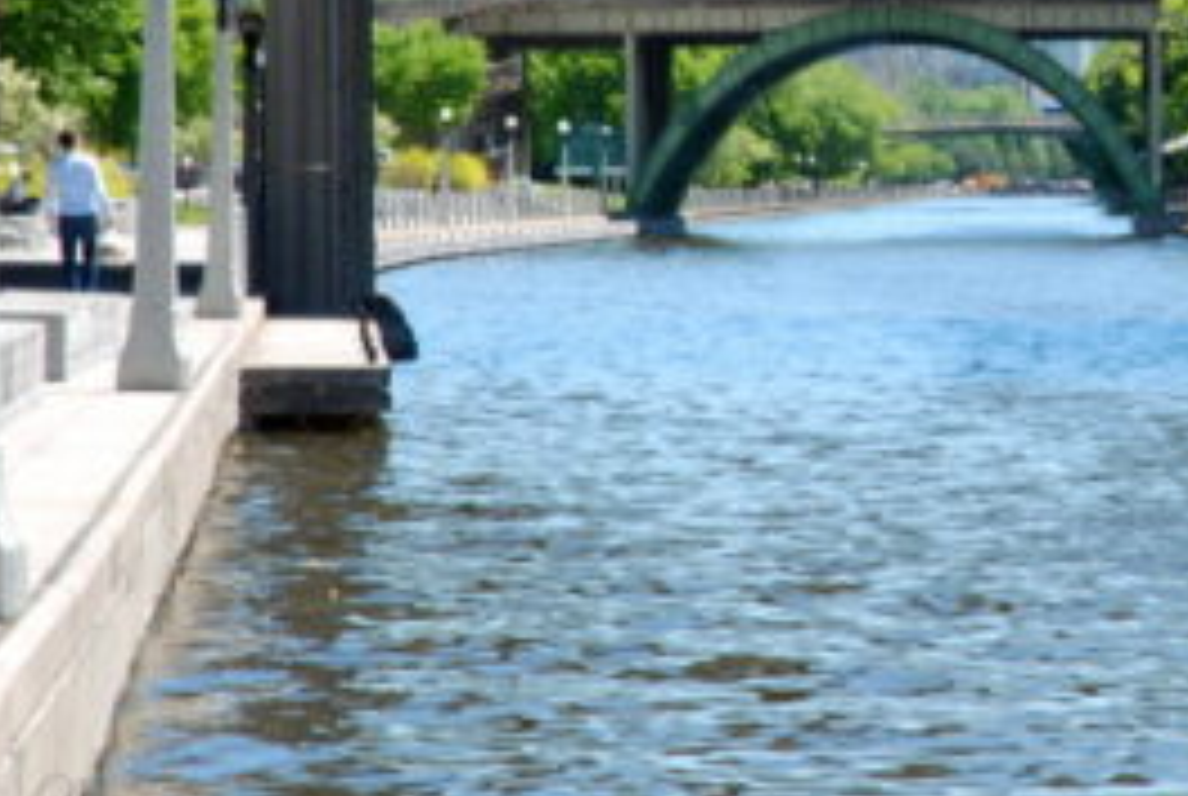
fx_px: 6578
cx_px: 1071
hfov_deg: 10.3
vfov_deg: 6.9
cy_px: 160
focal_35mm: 199
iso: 100
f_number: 16
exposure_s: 1/25
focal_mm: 70
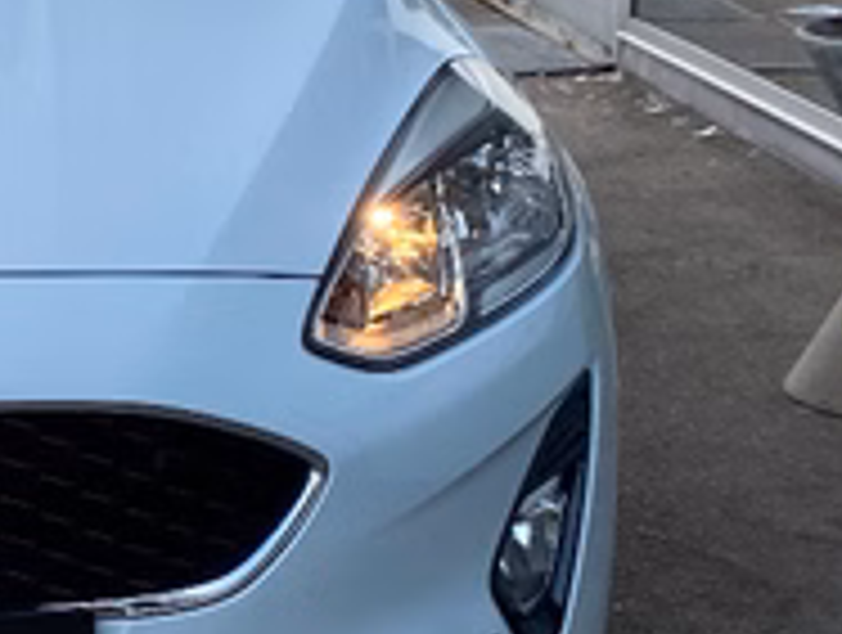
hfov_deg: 16.9
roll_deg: +1.1
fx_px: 2705
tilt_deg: -10.3
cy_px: 238
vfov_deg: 13.4
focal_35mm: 111
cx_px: -176
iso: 32
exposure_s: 1/934
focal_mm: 4.25
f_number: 1.8
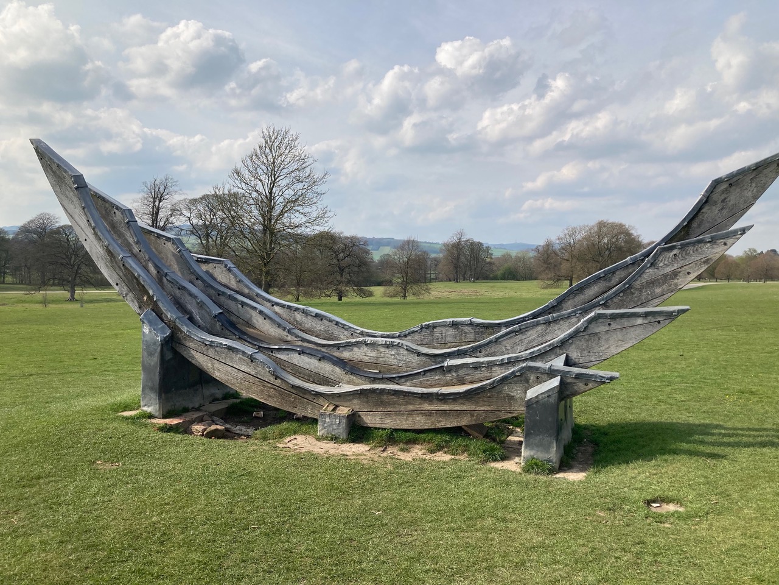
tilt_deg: +1.4
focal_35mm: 28
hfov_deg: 63.4
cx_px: 390
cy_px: 292
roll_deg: -2.2
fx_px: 630
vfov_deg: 49.7
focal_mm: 3.99
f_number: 1.8
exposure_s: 1/2315
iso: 25
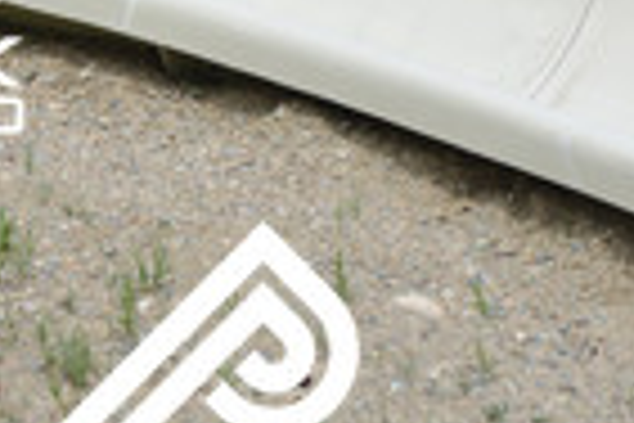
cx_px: -112
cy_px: -56
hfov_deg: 3.7
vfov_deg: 2.5
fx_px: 9756
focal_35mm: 554
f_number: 6.3
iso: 720
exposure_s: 1/1250
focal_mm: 195
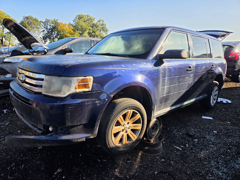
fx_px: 159
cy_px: 90
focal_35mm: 23
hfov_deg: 73.9
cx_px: 120
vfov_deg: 58.9
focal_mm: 5.4
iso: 80
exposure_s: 1/2198
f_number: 1.8
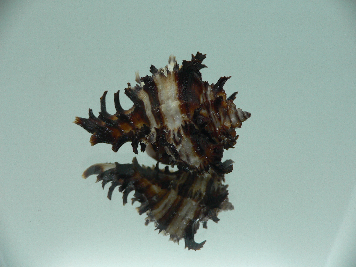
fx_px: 360
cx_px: 178
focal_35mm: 35
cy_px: 134
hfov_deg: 52.6
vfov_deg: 40.7
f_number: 2.8
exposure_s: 1/60
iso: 80
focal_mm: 4.6
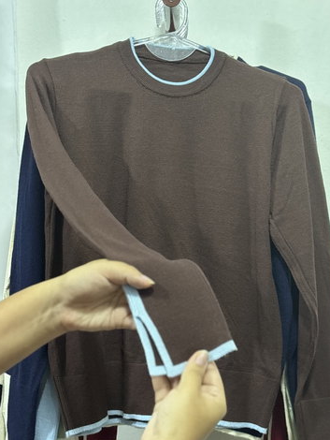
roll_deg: -1.7
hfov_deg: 24.8
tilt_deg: +1.1
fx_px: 749
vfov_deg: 32.7
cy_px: 220
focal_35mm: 59
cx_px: 181
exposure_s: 1/25
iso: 320
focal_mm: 5.96
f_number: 1.6
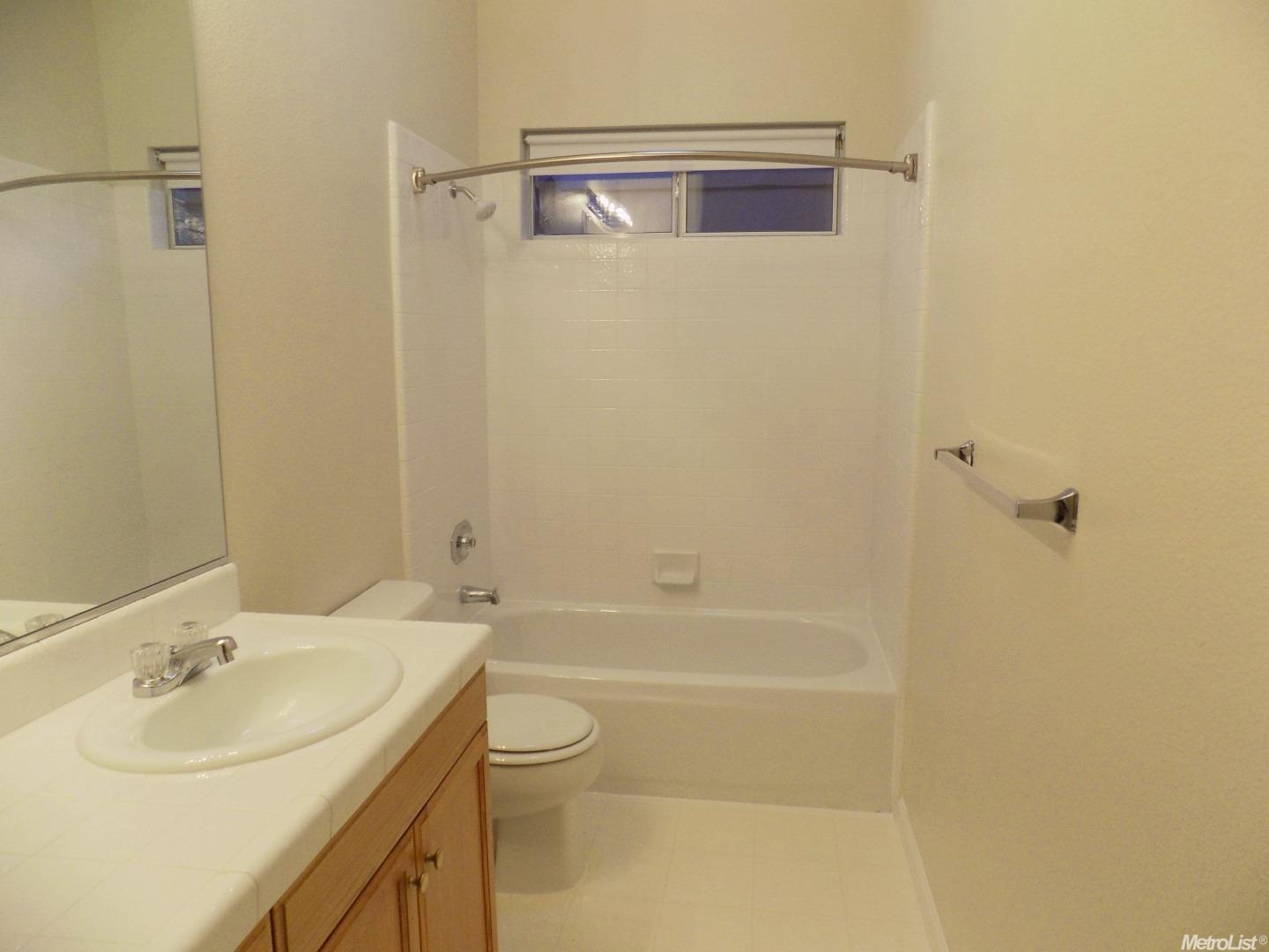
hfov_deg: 73.9
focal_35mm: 23
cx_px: 634
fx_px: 843
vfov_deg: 58.9
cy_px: 476
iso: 140
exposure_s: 1/30
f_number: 3.1
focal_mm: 4
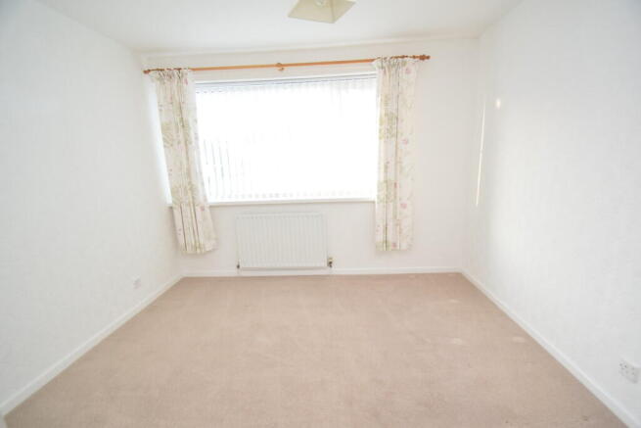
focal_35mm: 15
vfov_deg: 77.4
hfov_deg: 100.4
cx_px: 320
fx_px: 267
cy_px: 214
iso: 800
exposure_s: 1/100
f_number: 5
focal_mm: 10
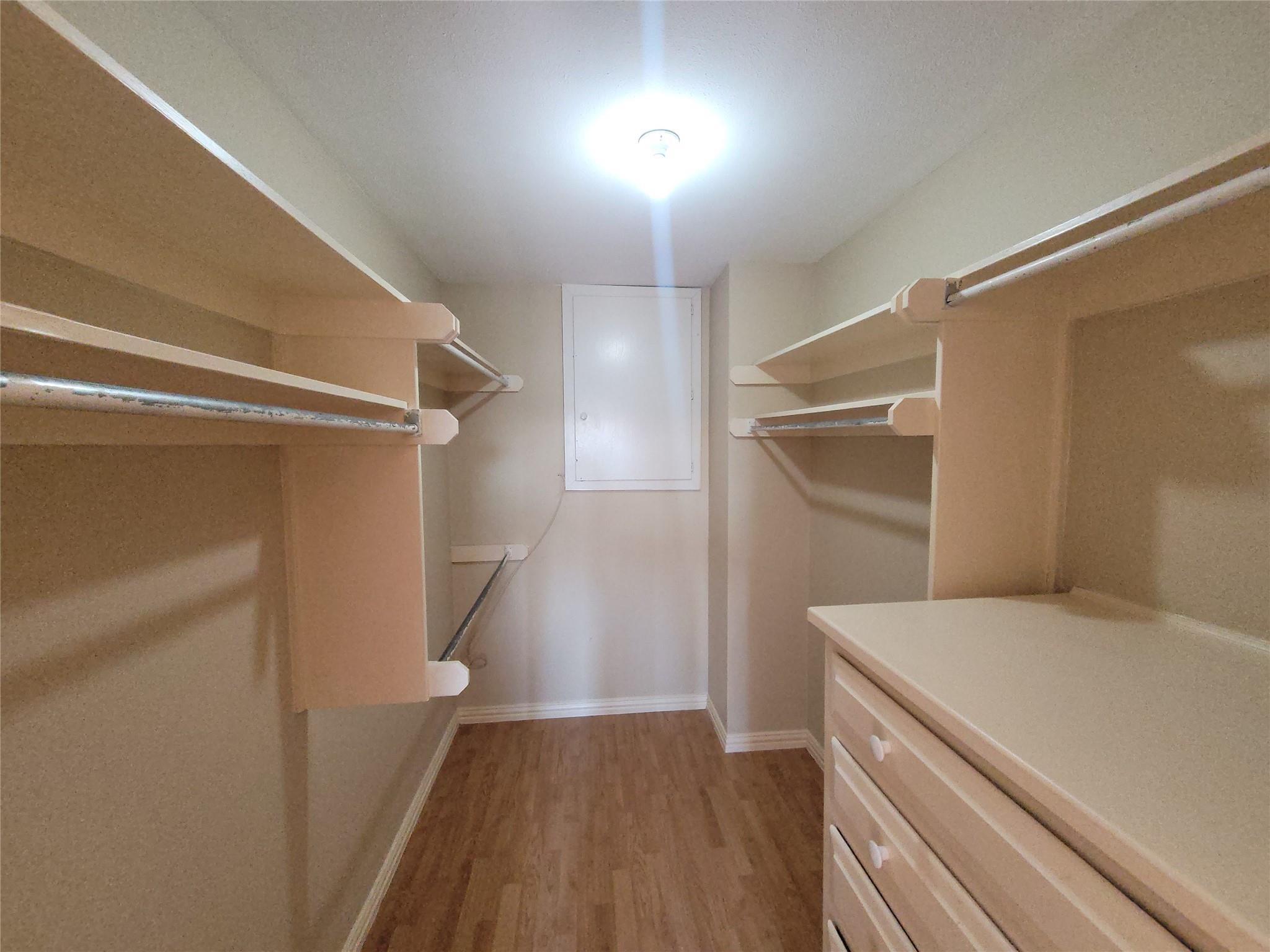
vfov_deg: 89.9
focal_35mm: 13
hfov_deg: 106.2
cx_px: 635
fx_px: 477
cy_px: 476
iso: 320
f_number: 2.2
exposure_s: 1/60
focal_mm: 1.74
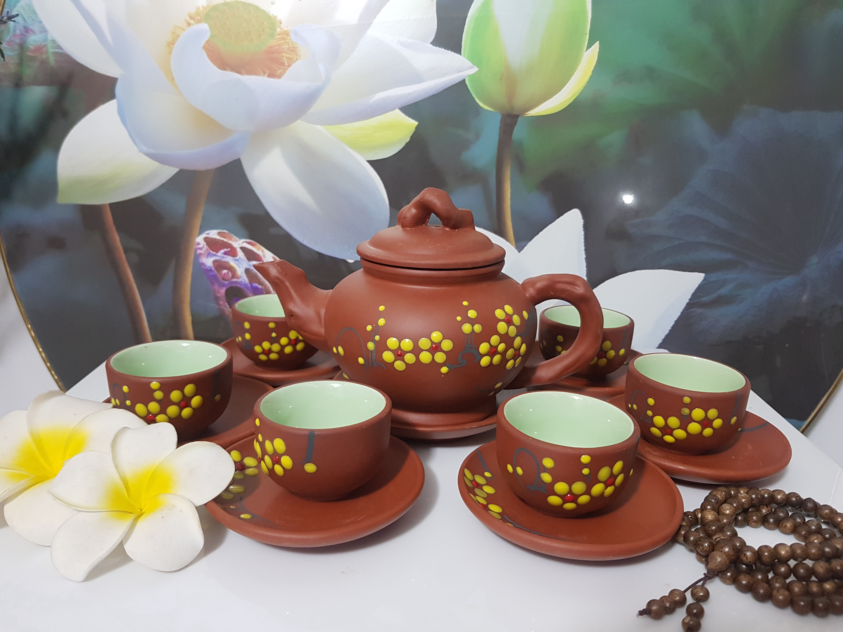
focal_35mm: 26
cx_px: 422
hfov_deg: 67.3
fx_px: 633
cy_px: 316
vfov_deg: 53.1
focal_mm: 4.3
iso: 160
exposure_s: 1/50
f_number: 1.7
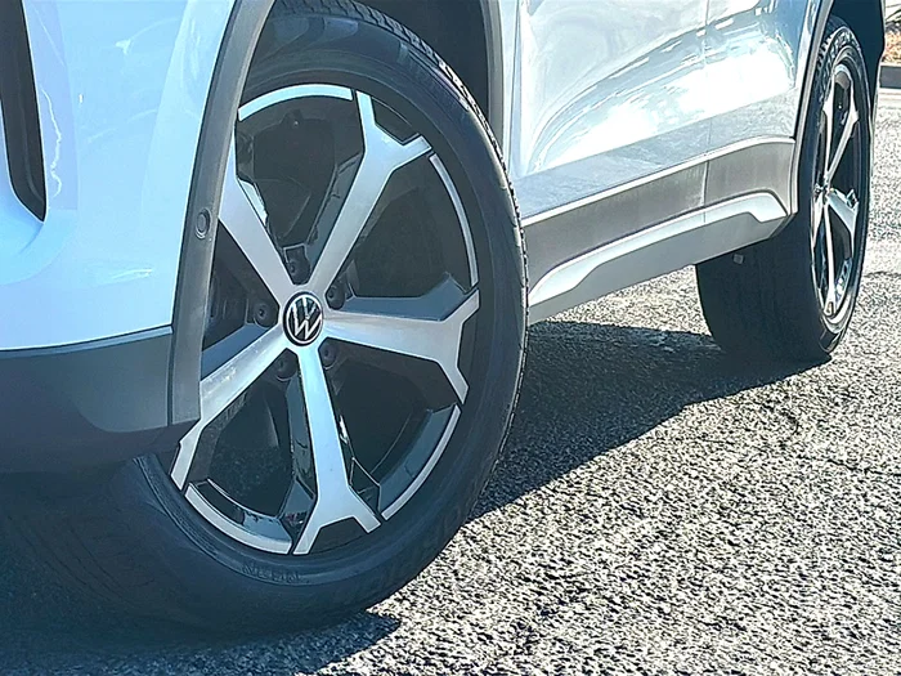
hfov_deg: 22.5
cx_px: 450
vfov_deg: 17.0
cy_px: 338
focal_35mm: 87
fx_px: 2264
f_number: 1.78
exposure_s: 1/3497
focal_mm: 6.86
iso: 80
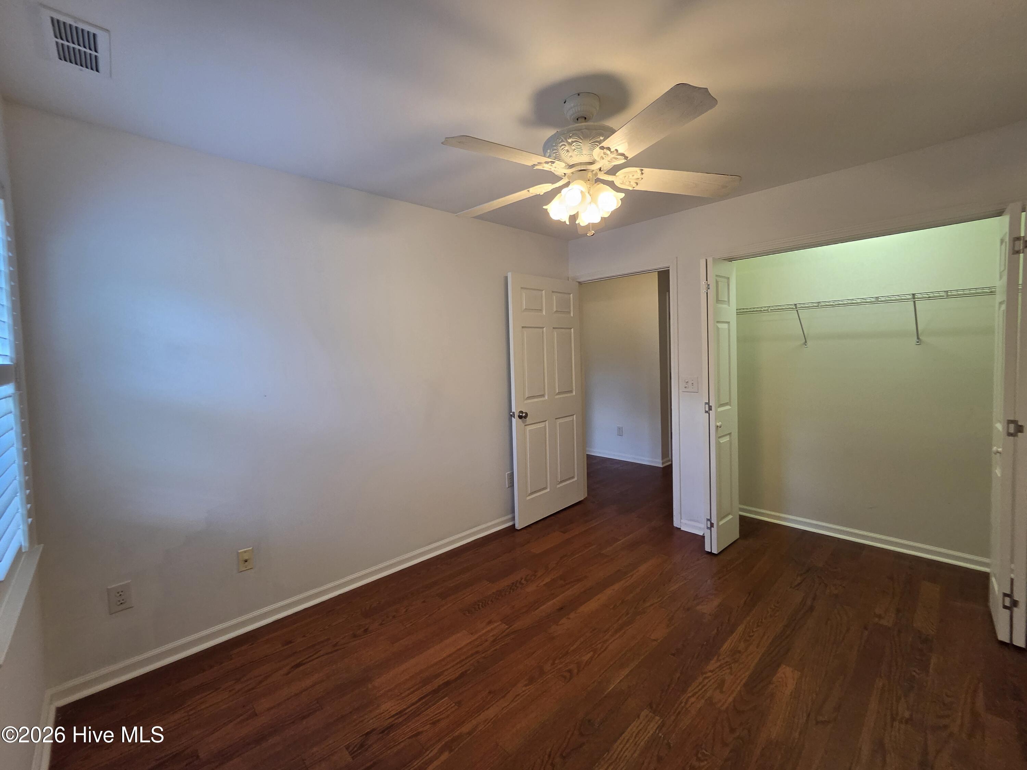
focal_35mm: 13
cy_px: 385
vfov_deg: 89.9
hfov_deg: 106.2
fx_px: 386
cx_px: 514
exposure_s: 1/120
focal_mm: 2.2
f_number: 2.2
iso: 250
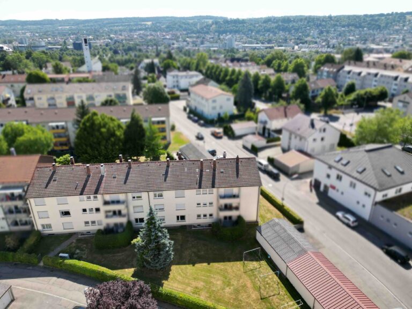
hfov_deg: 71.6
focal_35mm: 24
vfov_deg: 56.8
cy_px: 154
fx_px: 286
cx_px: 206
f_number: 1.7
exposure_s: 1/160
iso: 130
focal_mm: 6.72
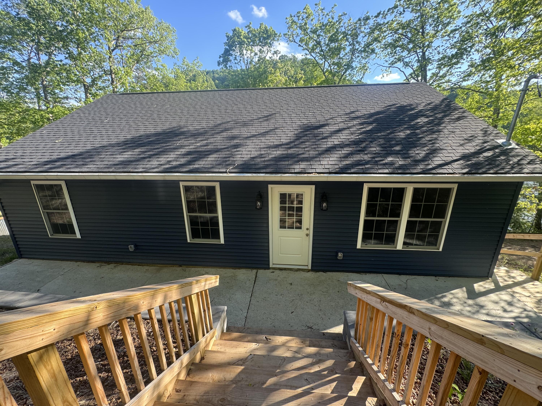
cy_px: 203
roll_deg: +0.9
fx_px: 219
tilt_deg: -17.2
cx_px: 271
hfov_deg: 102.1
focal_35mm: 14
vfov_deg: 85.7
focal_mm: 2.22
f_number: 2.2
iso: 40
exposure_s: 1/140
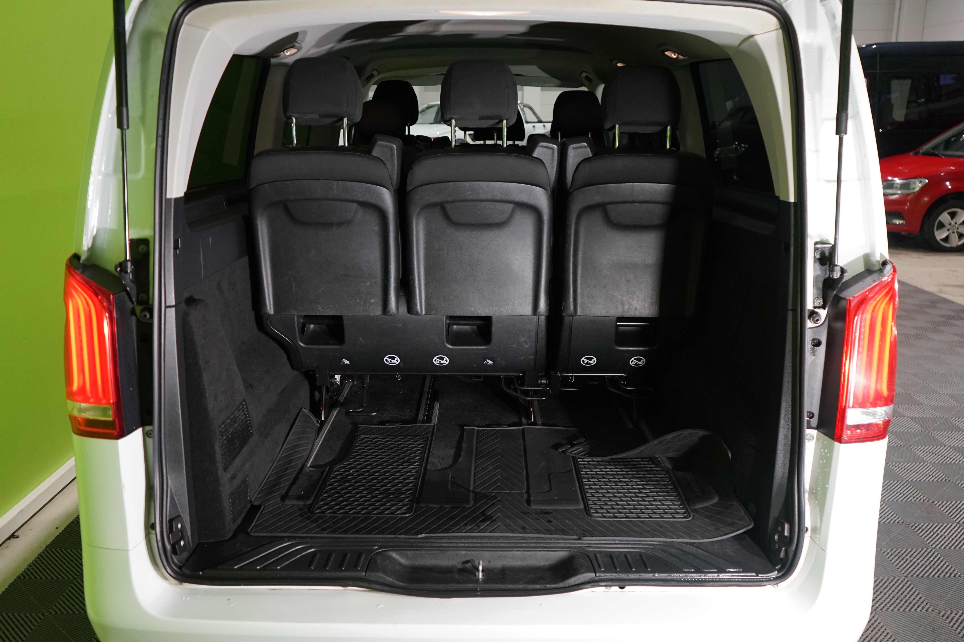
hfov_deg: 60.3
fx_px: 830
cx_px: 482
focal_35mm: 31
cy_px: 321
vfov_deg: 42.3
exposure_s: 1/160
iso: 1600
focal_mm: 31
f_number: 4
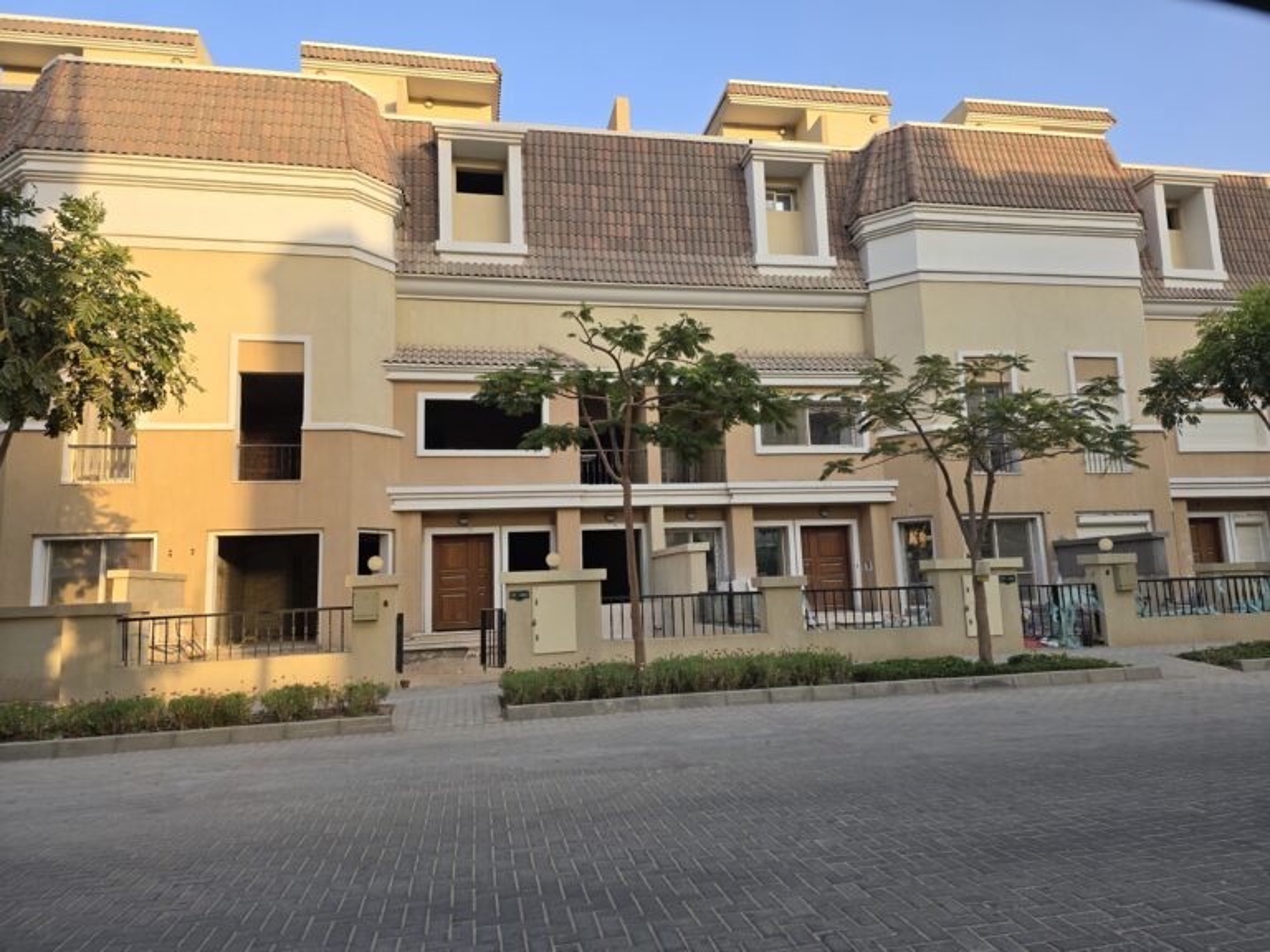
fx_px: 844
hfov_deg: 73.9
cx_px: 635
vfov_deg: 58.9
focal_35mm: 23
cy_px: 476
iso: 12
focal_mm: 6.3
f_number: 1.7
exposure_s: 1/180
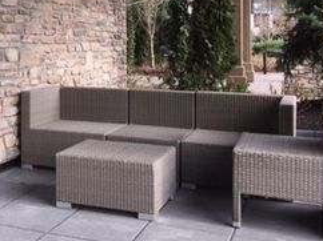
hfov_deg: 30.3
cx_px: 11
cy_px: 43
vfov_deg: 23.9
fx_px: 559
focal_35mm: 60
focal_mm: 4.15
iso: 32
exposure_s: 1/153
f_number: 2.2
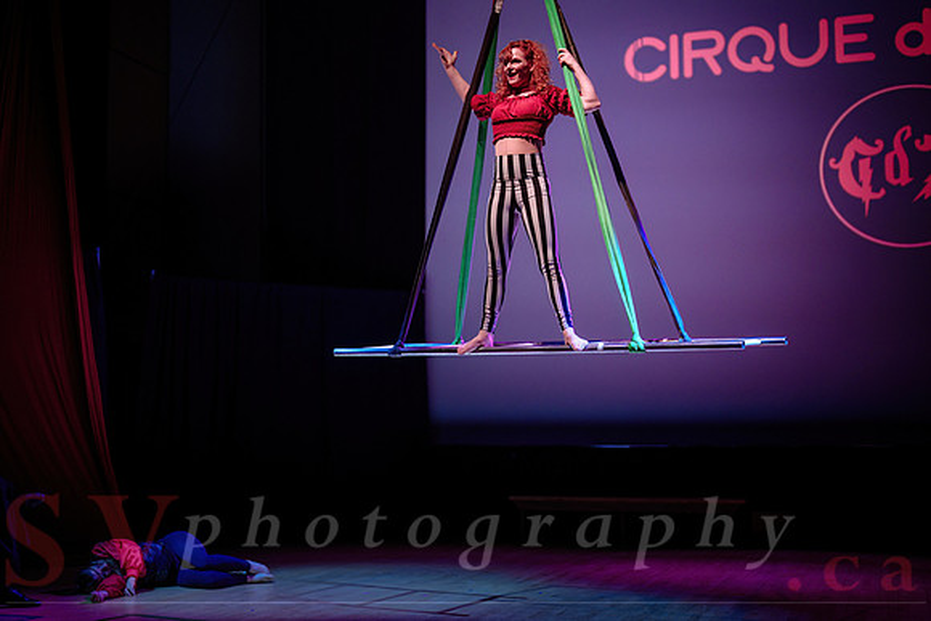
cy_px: 310
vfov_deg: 27.0
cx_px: 466
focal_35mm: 50
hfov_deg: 39.6
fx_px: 1293
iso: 800
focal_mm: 50
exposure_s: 1/250
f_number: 1.2
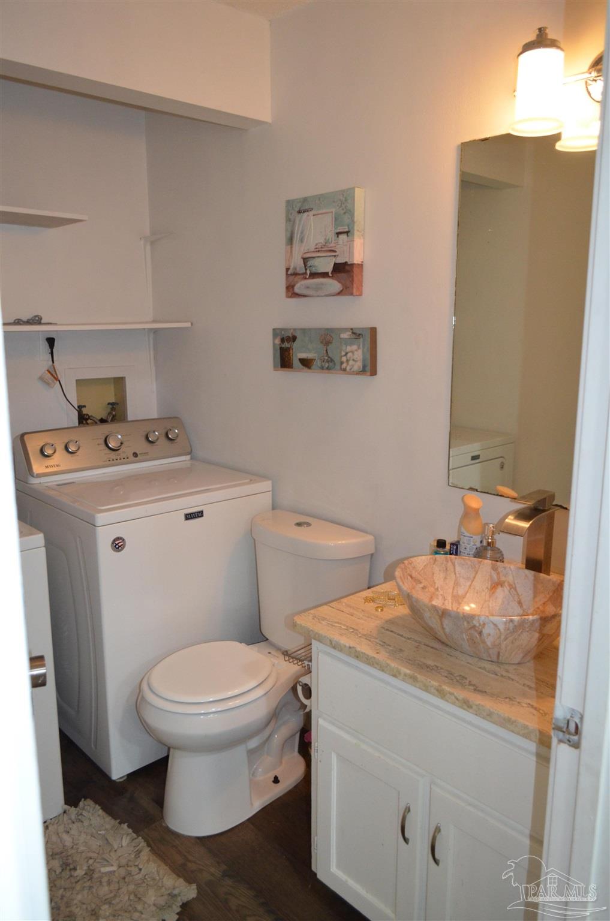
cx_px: 305
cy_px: 460
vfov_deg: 67.5
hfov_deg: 47.7
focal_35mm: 27
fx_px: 689
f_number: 3.5
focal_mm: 18
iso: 1600
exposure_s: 1/60
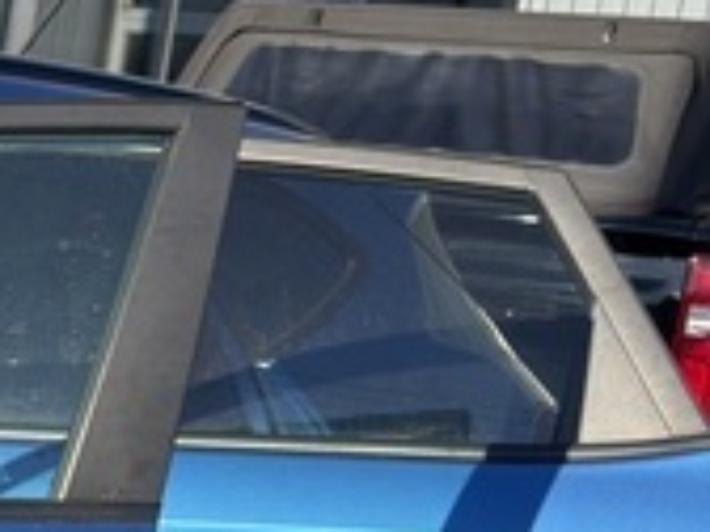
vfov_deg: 10.9
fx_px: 2728
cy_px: 646
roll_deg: -5.5
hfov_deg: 12.3
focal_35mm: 133
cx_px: -896
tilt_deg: -11.9
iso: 80
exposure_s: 1/2597
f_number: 1.78
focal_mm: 6.76
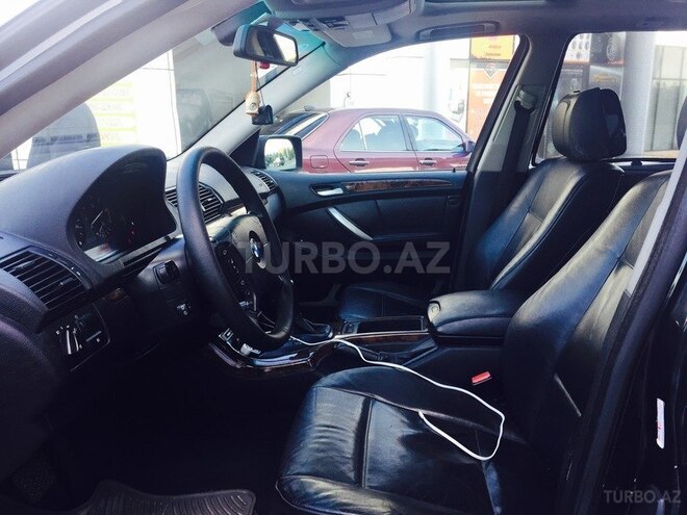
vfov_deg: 48.2
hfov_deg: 61.7
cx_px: 344
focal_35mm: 29
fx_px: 576
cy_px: 258
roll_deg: +0.5
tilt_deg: -14.8
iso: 50
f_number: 2.2
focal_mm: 4.15
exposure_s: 1/100
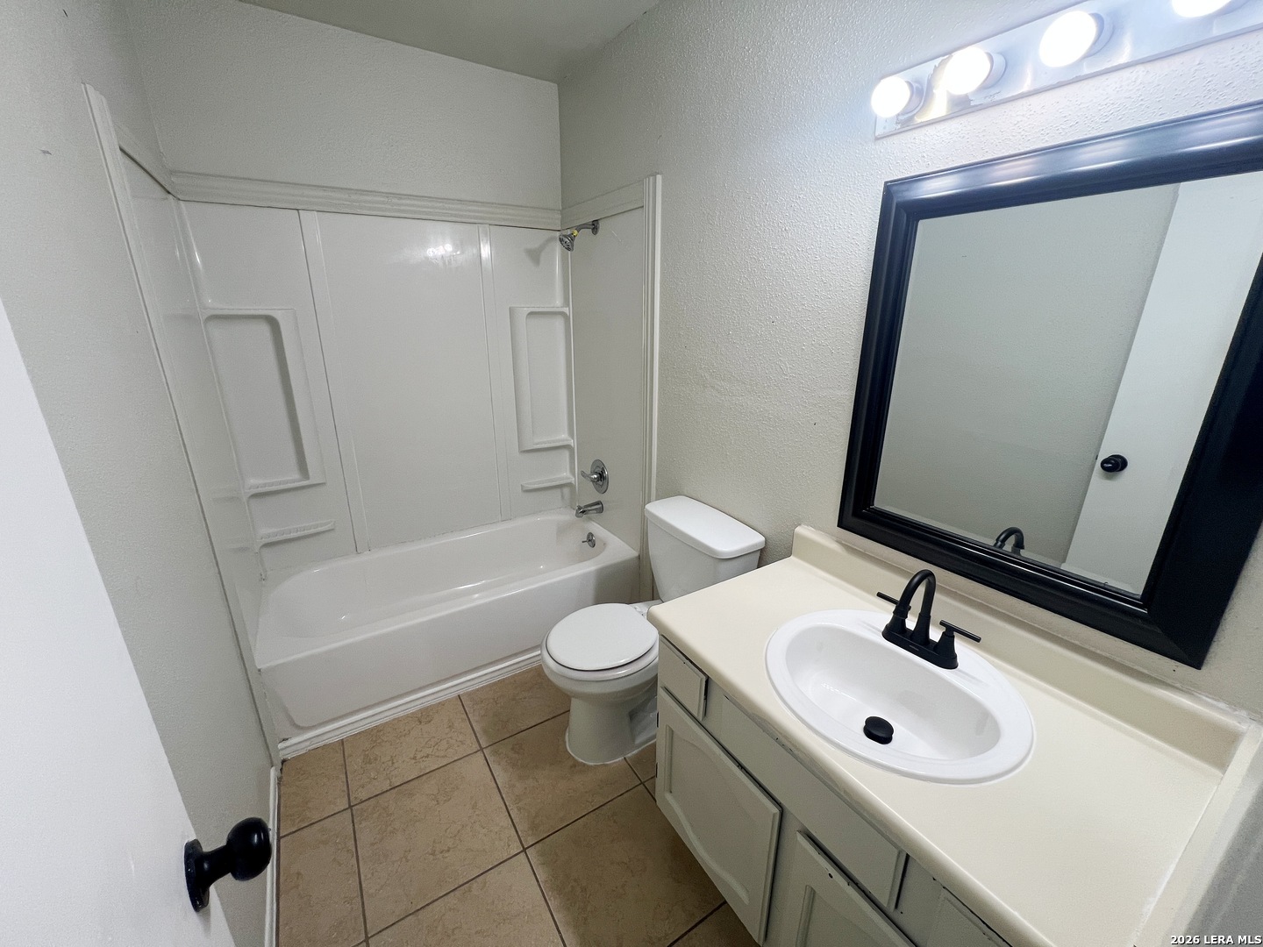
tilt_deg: -19.4
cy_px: 474
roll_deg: -1.1
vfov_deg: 89.9
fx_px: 474
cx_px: 632
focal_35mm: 13
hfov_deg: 106.2
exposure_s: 1/120
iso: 100
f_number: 1.8
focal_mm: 1.57
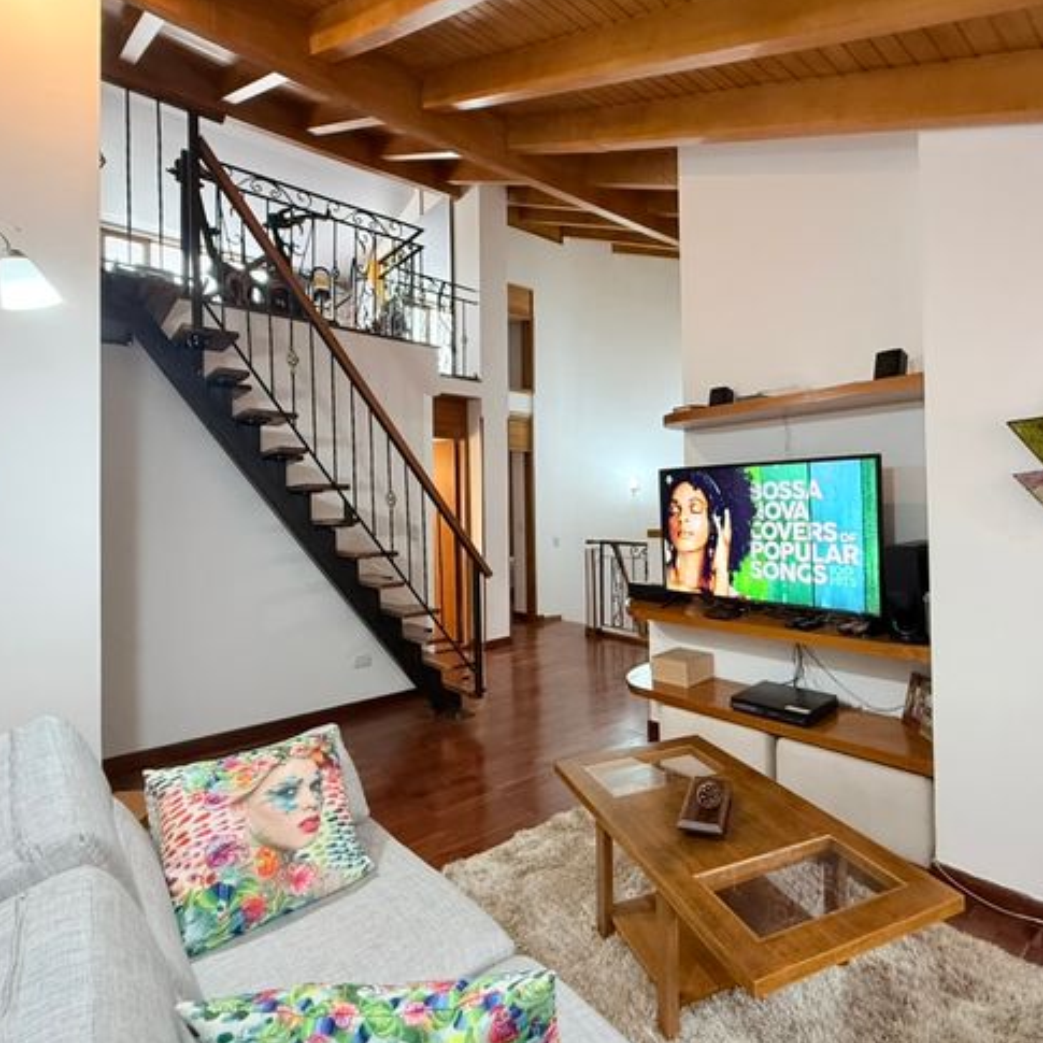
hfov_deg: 83.5
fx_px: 580
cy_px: 523
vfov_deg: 84.0
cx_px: 590
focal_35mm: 17
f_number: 2.2
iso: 250
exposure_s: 1/50
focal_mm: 2.22
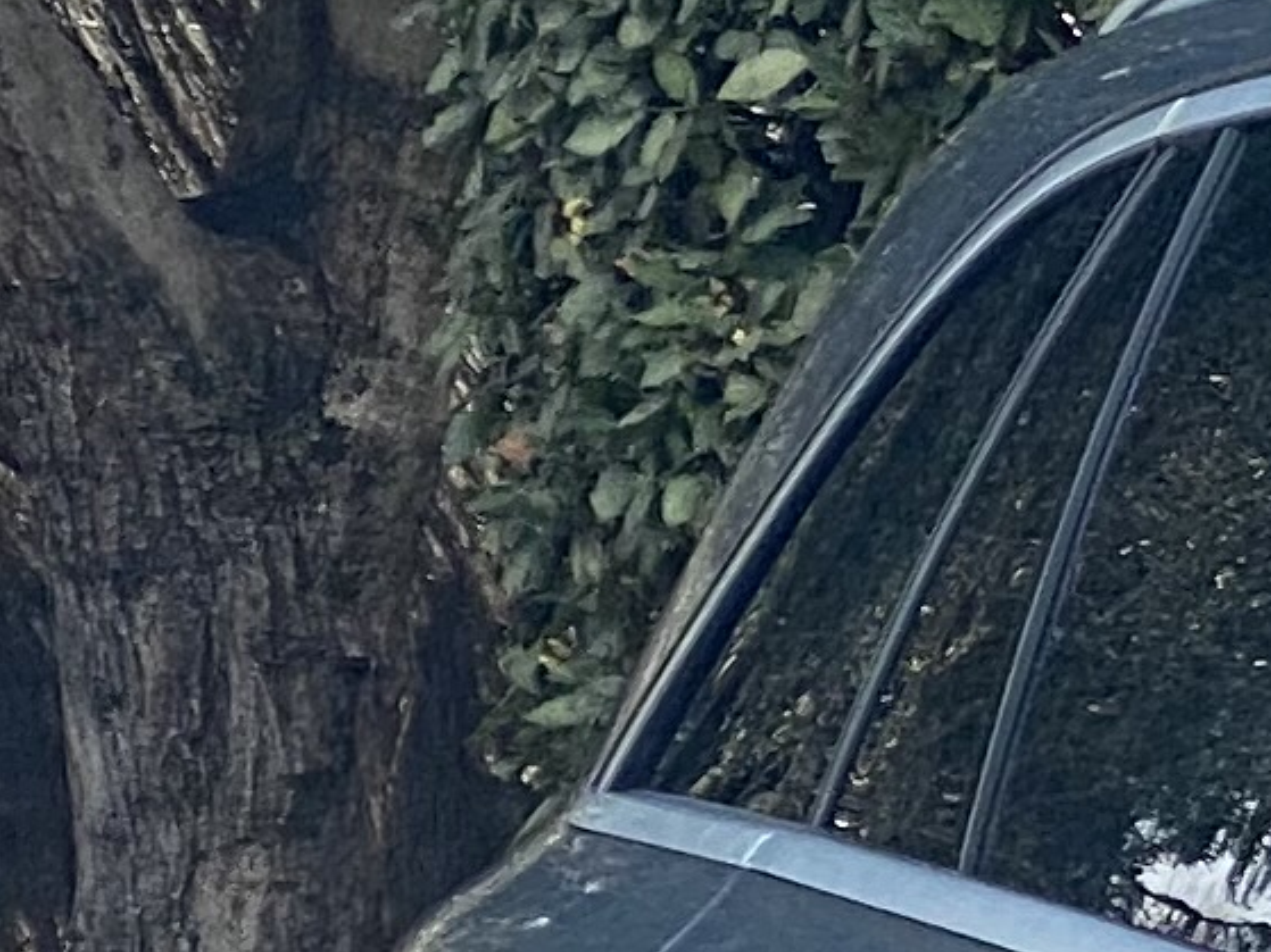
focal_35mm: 375
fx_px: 13766
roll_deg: +0.0
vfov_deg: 3.9
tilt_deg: -7.8
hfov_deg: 5.0
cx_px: 4179
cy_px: 2027
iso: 20
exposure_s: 1/505
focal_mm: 6
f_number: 2
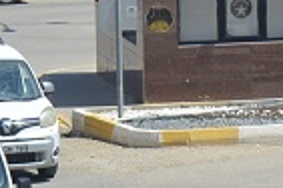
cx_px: 239
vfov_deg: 3.3
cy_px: -323
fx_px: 3207
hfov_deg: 5.0
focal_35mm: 408
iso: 100
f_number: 8
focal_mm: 48
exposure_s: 1/250
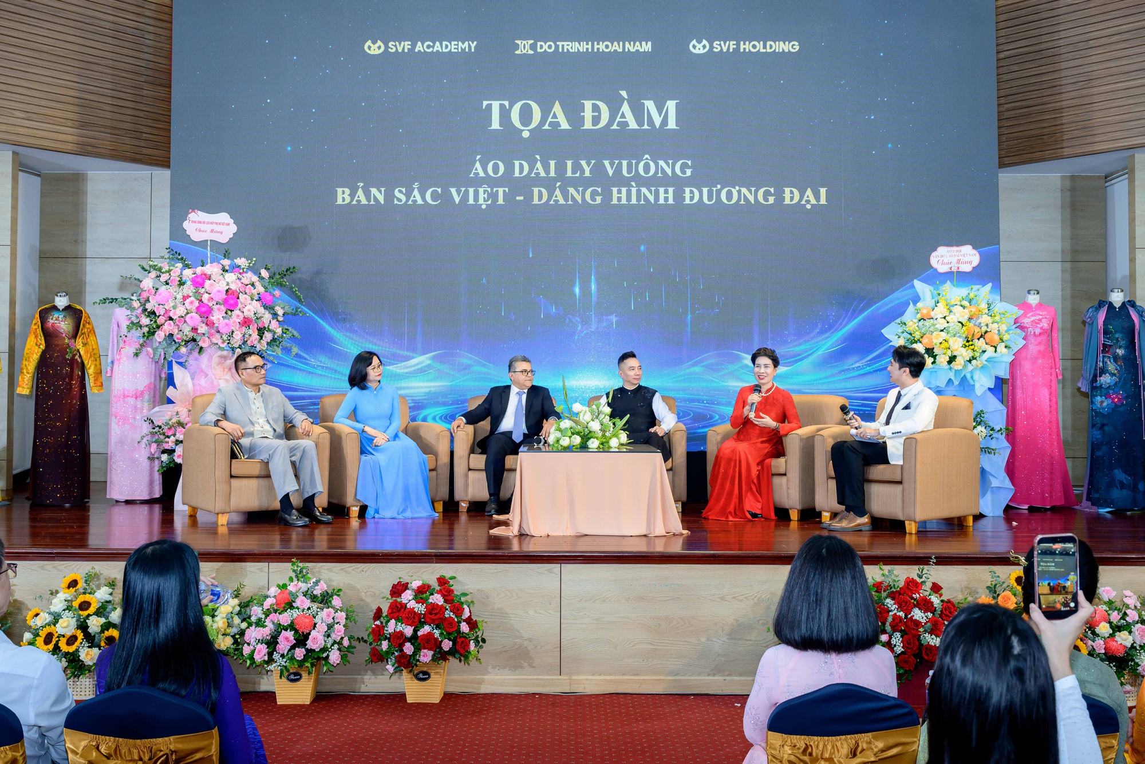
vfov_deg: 44.3
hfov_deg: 62.8
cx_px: 572
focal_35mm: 30
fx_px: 938
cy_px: 382
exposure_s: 1/125
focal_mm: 29.5
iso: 640
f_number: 5.6
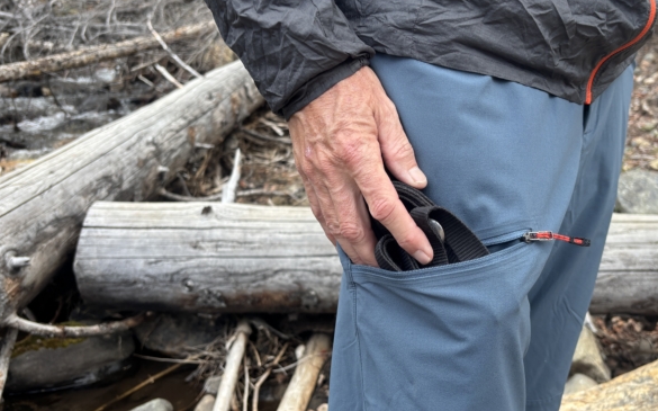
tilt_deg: -12.0
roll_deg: -3.6
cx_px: 379
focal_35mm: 33
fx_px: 591
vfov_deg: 38.3
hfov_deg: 57.9
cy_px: 202
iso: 50
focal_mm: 5.96
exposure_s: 1/298
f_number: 1.6
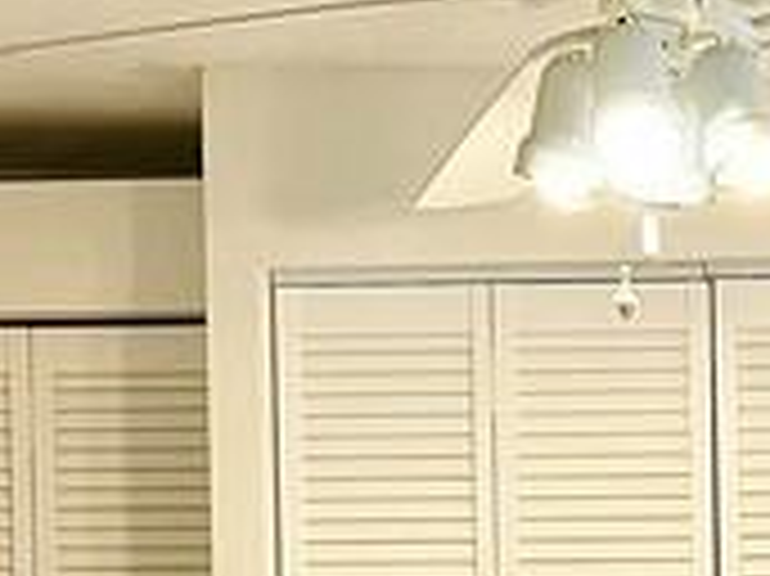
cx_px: 1038
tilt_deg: -0.8
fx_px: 3201
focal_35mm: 144
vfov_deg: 9.9
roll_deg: -0.1
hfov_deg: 13.2
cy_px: 898
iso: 160
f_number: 1.78
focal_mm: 6.76
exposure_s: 1/178
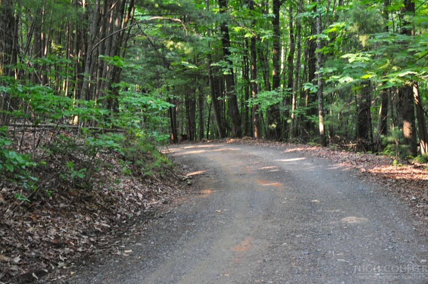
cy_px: 145
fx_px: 807
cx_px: 217
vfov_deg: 20.0
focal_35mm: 68
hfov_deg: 29.7
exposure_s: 1/25
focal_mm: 44
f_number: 7.1
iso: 800
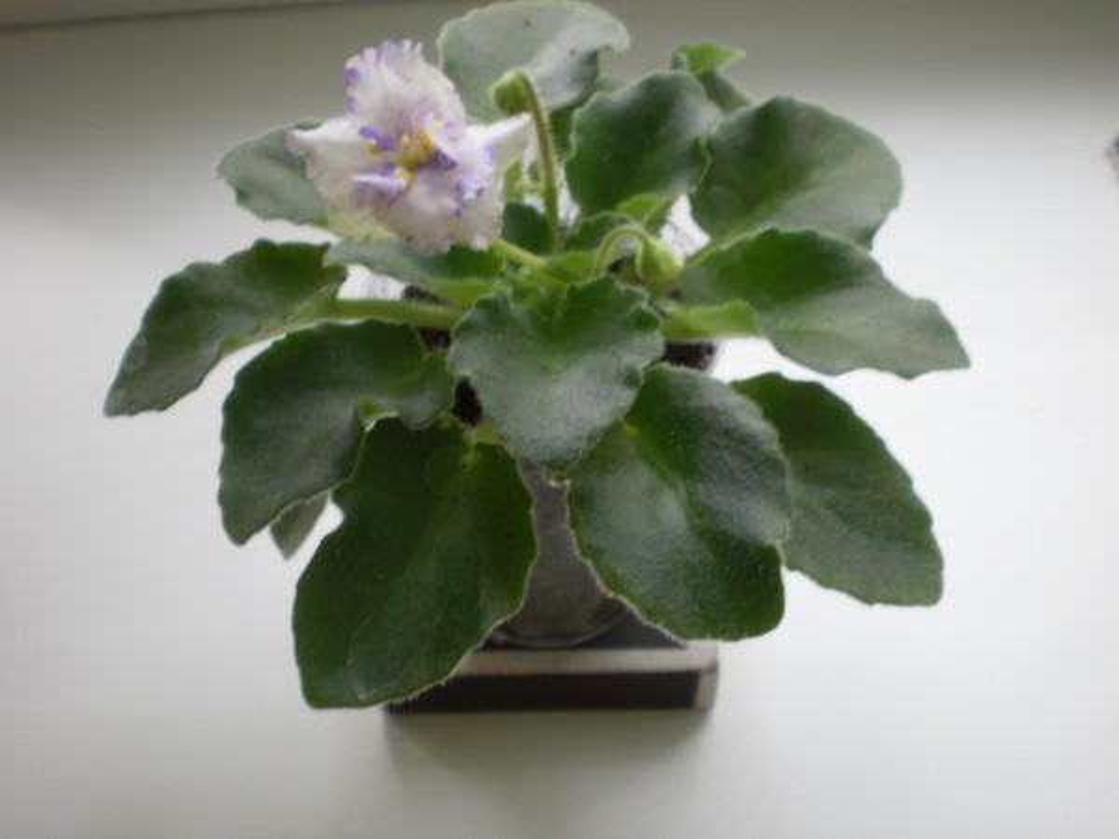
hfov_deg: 42.1
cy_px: 420
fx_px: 1455
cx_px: 560
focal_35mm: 45
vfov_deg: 32.2
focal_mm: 7.4
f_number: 3.5
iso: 100
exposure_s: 1/15
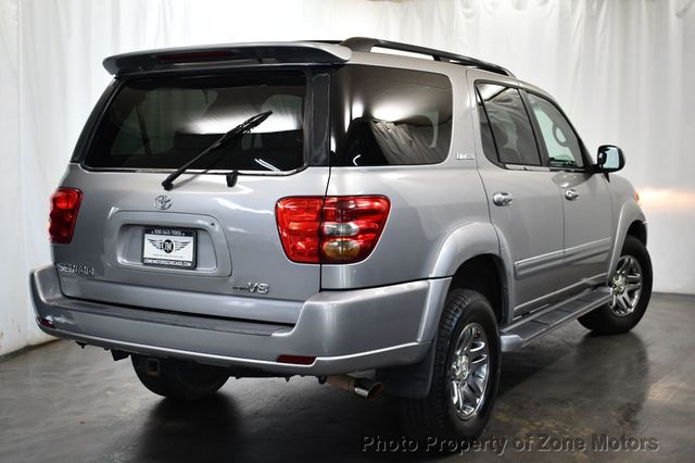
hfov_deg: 42.8
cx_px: 348
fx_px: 888
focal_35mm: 46
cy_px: 232
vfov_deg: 29.2
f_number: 4.2
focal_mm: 31
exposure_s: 1/125
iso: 1250
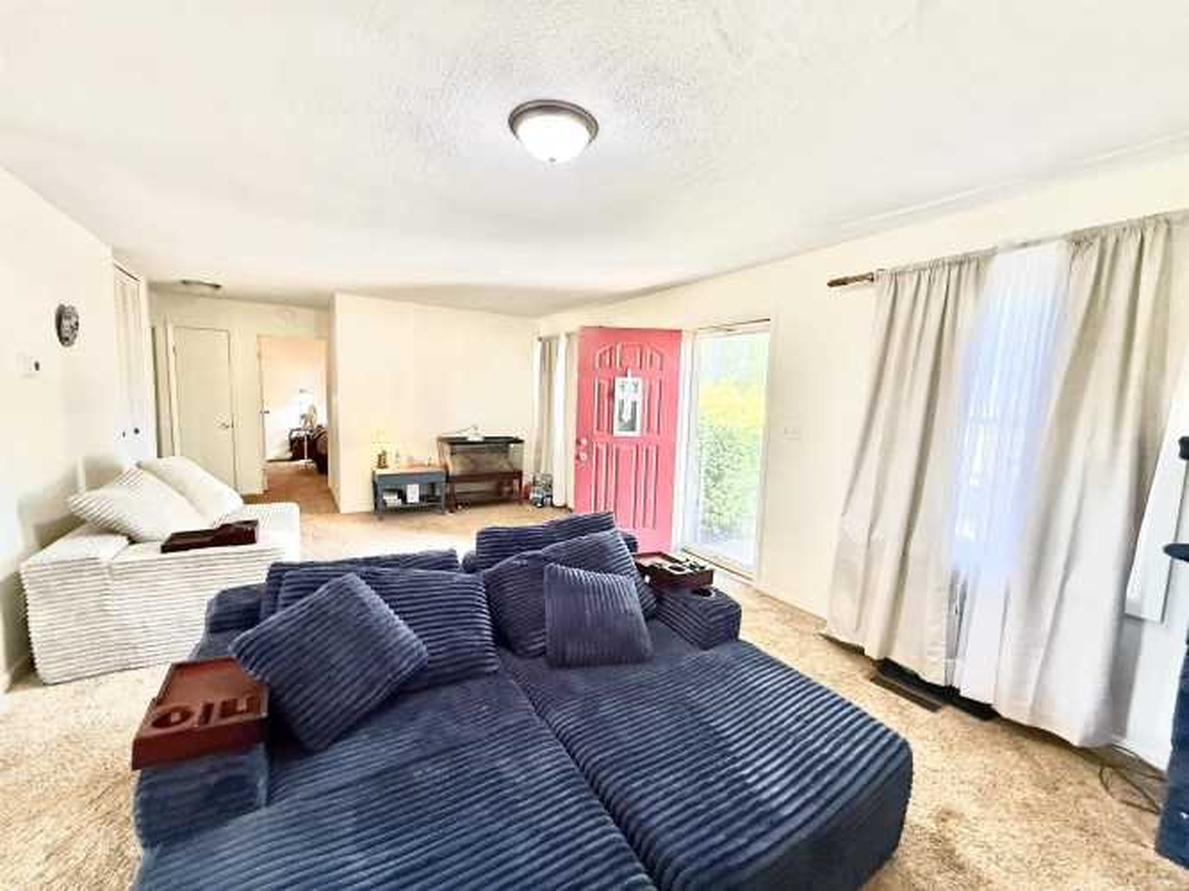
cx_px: 594
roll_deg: -2.2
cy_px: 446
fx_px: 481
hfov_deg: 102.1
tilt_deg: -5.5
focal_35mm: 14
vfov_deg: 85.7
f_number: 2.2
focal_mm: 2.22
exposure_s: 1/78
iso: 320
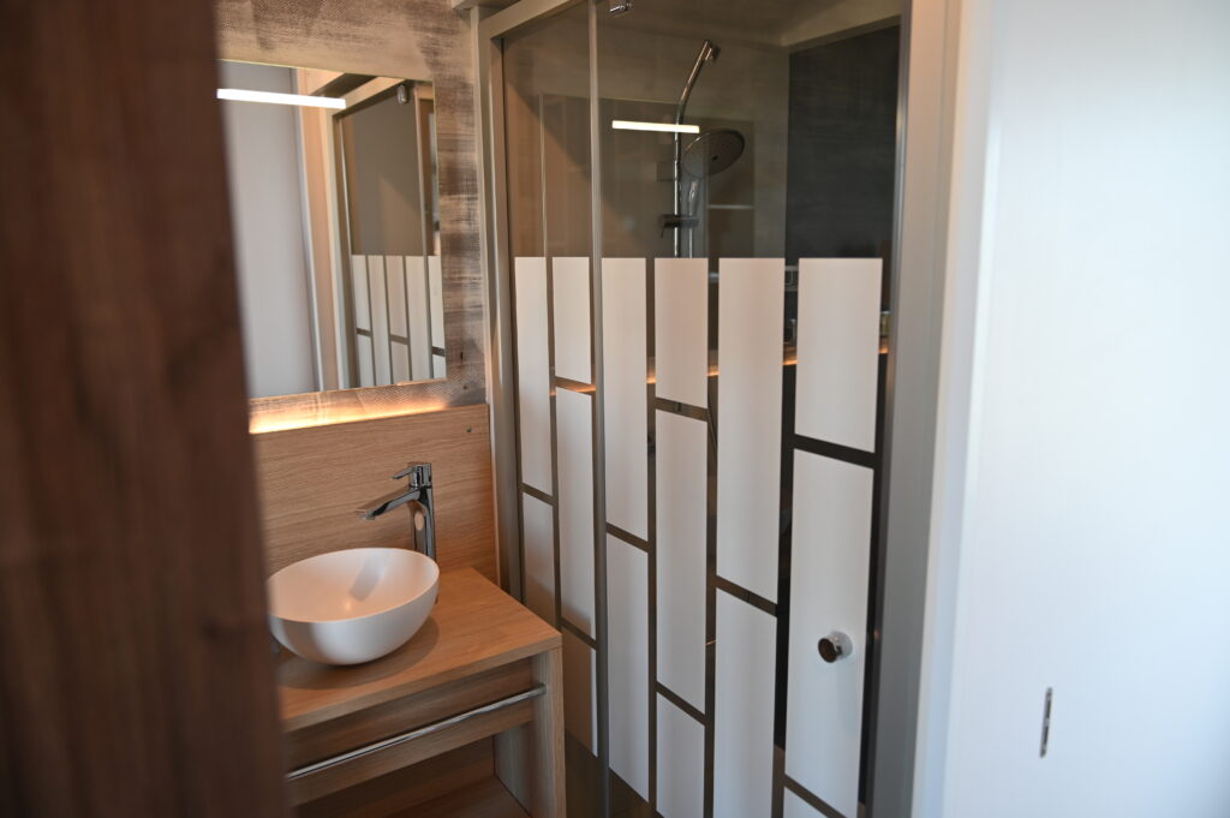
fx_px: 819
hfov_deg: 73.8
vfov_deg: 53.1
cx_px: 615
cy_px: 409
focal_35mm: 24
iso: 400
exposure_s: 1/125
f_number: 2.8
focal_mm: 24
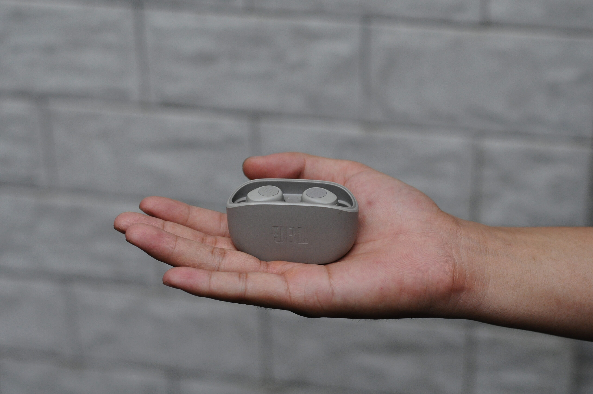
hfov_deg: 27.0
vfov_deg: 18.1
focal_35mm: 75
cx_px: 296
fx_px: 1234
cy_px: 197
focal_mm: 50
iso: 800
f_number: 2.8
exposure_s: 1/2500
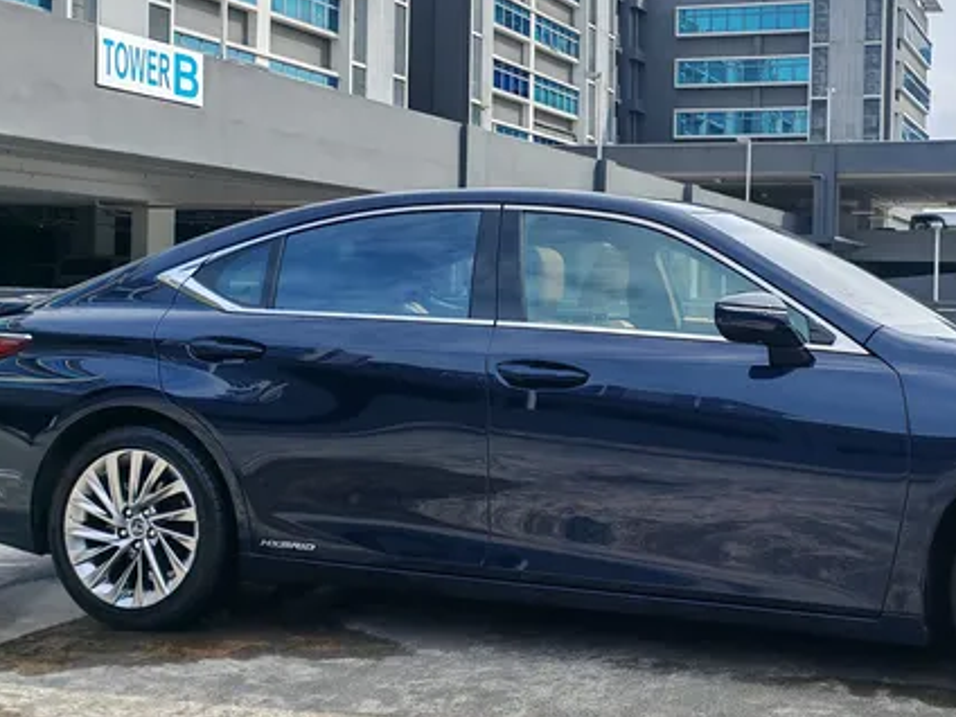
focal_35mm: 49
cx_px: 722
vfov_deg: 29.6
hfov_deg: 37.9
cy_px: 273
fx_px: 1353
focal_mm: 5.52
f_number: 1.95
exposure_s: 1/2400
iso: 50
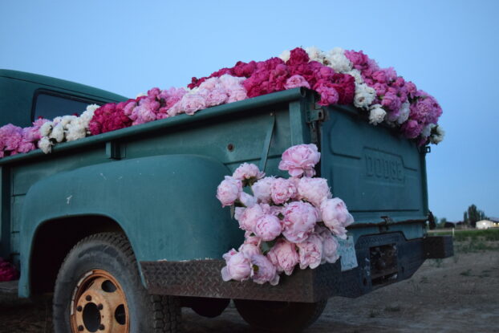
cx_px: 250
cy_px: 166
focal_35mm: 36
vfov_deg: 36.9
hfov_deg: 53.1
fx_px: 499
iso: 4000
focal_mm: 24
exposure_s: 1/60
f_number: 4
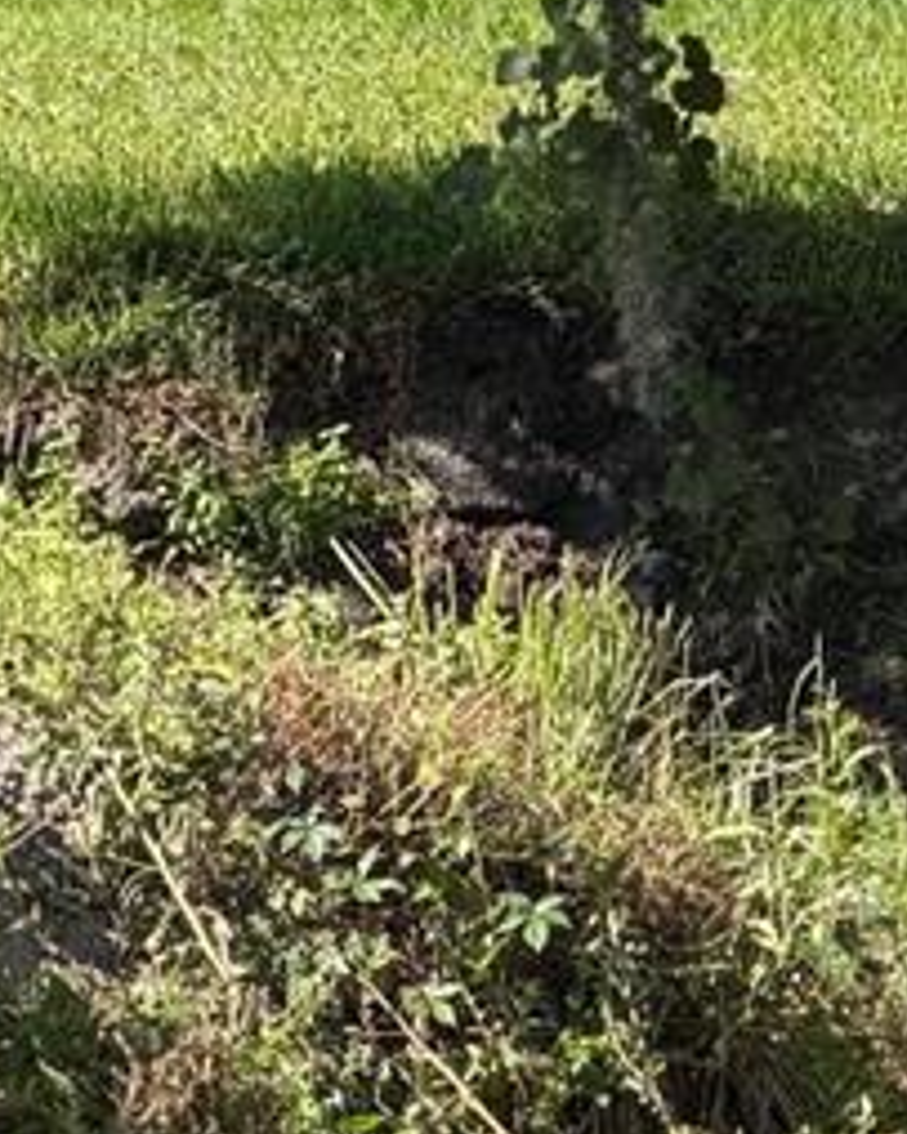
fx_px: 13228
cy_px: 786
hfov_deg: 3.9
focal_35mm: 394
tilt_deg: -5.8
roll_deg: +0.4
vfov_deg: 4.9
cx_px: 1881
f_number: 2.8
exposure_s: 1/388
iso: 50
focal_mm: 16.89
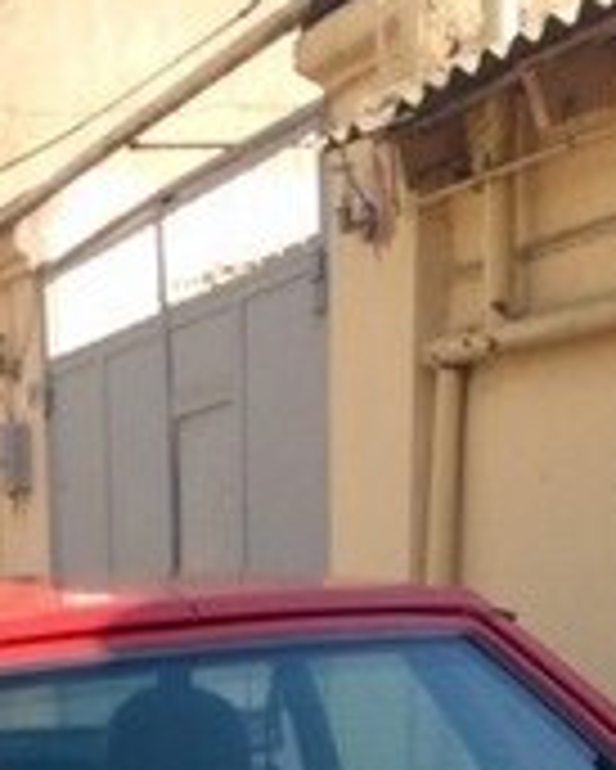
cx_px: 9
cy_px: 1090
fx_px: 1867
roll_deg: +3.7
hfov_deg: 18.3
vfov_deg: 20.5
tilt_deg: -16.3
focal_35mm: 82
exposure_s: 1/488
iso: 32
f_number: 2.2
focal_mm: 4.15
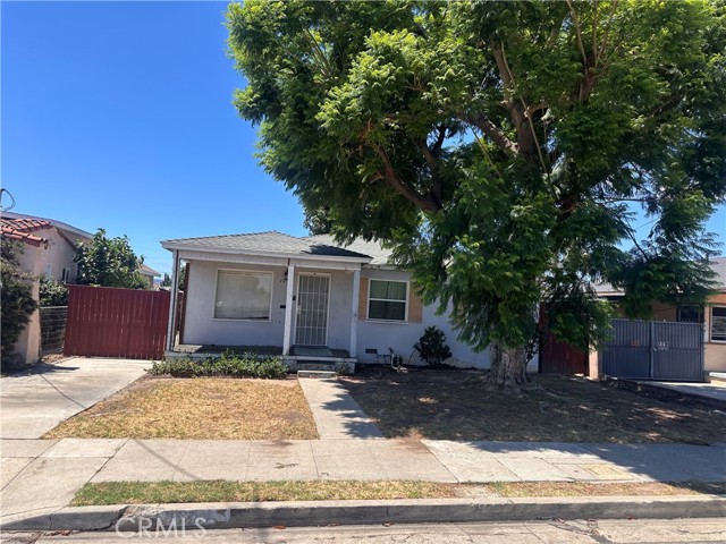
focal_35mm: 24
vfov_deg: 56.8
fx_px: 503
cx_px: 363
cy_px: 272
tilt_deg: +1.4
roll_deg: -4.9
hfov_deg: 71.6
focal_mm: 6.86
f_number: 1.78
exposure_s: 1/2809
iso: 80
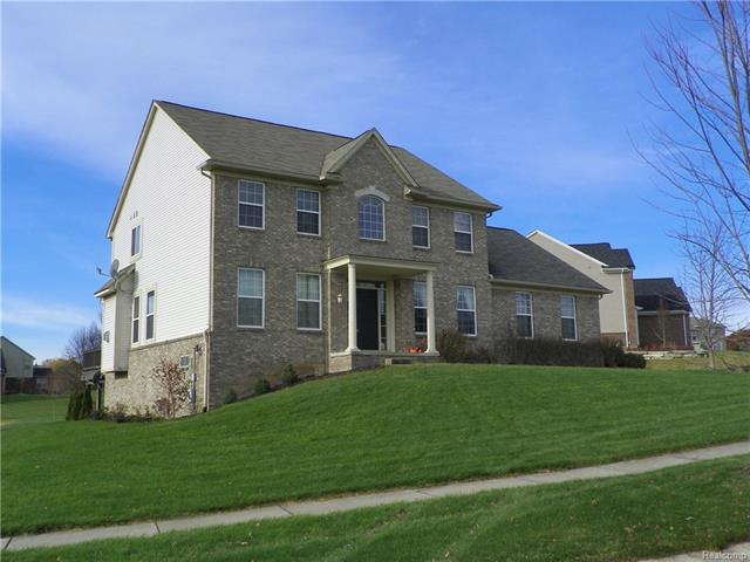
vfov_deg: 38.7
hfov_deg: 50.1
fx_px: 802
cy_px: 281
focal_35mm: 37
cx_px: 375
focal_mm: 6.6
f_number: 5
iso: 64
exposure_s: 1/320
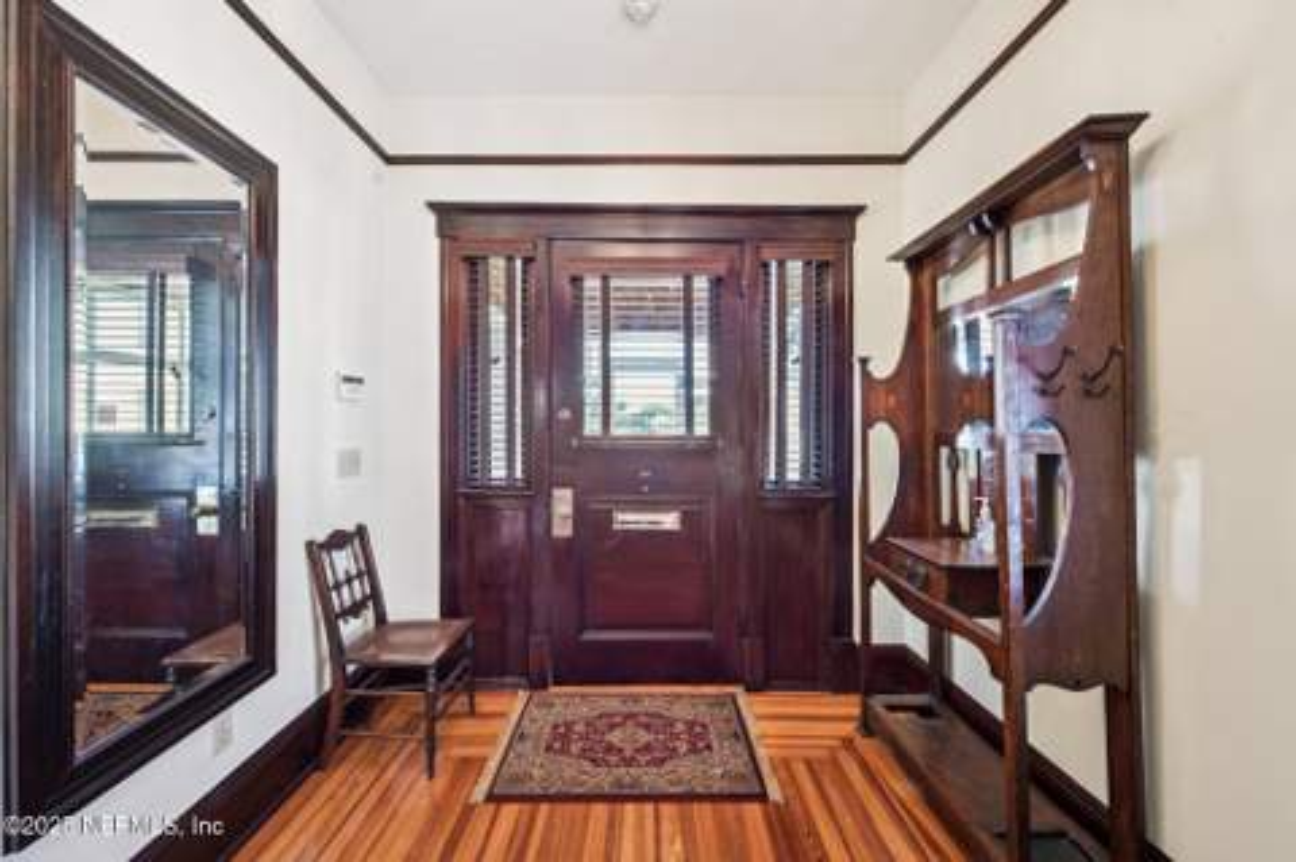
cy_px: 431
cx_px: 648
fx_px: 503
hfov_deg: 104.3
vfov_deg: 81.1
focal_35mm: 14
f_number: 8
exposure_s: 1/4
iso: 400
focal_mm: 14
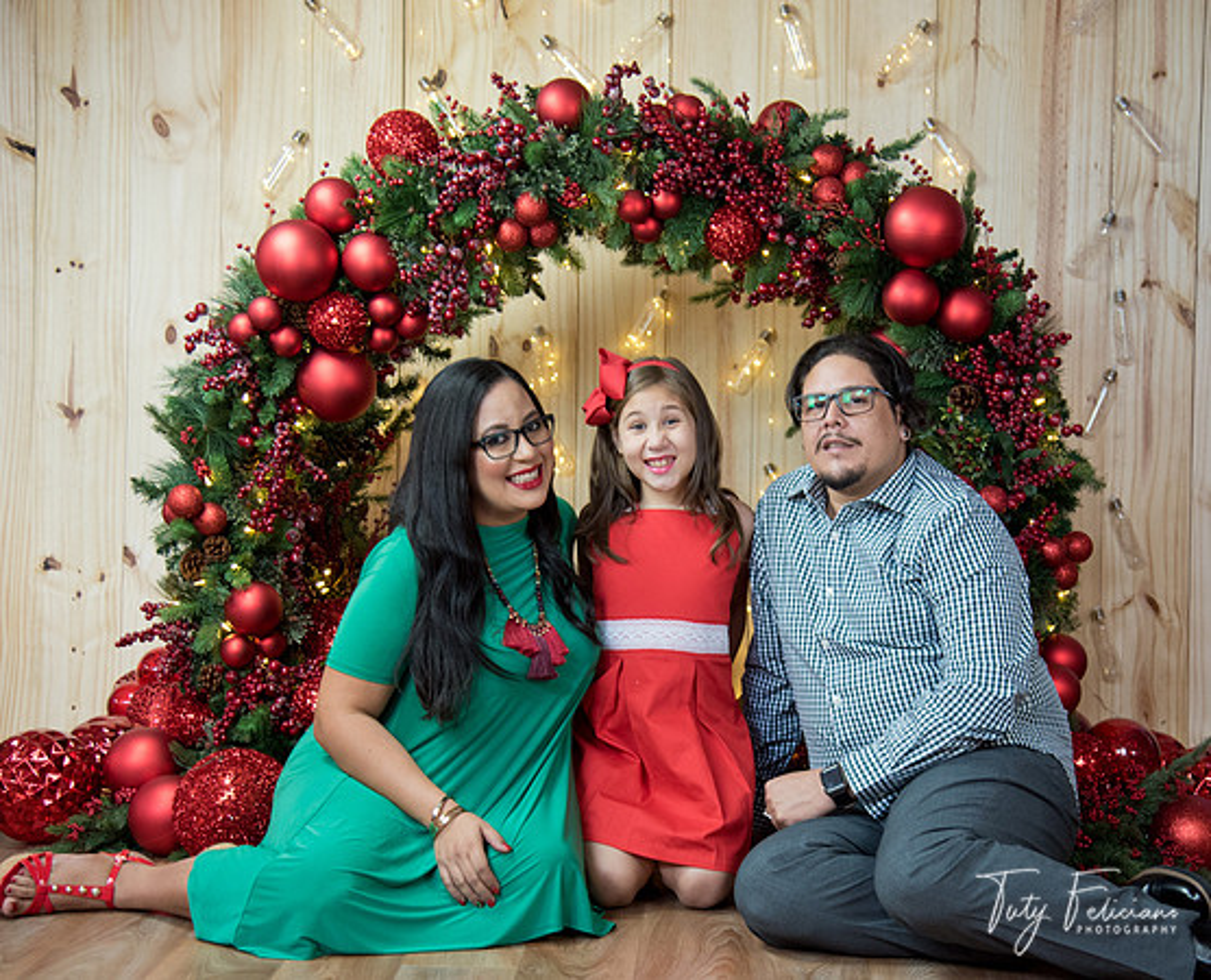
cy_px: 542
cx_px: 694
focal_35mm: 60
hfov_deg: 31.2
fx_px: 2165
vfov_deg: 25.5
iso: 1000
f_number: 4.5
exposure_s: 1/80
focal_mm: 48
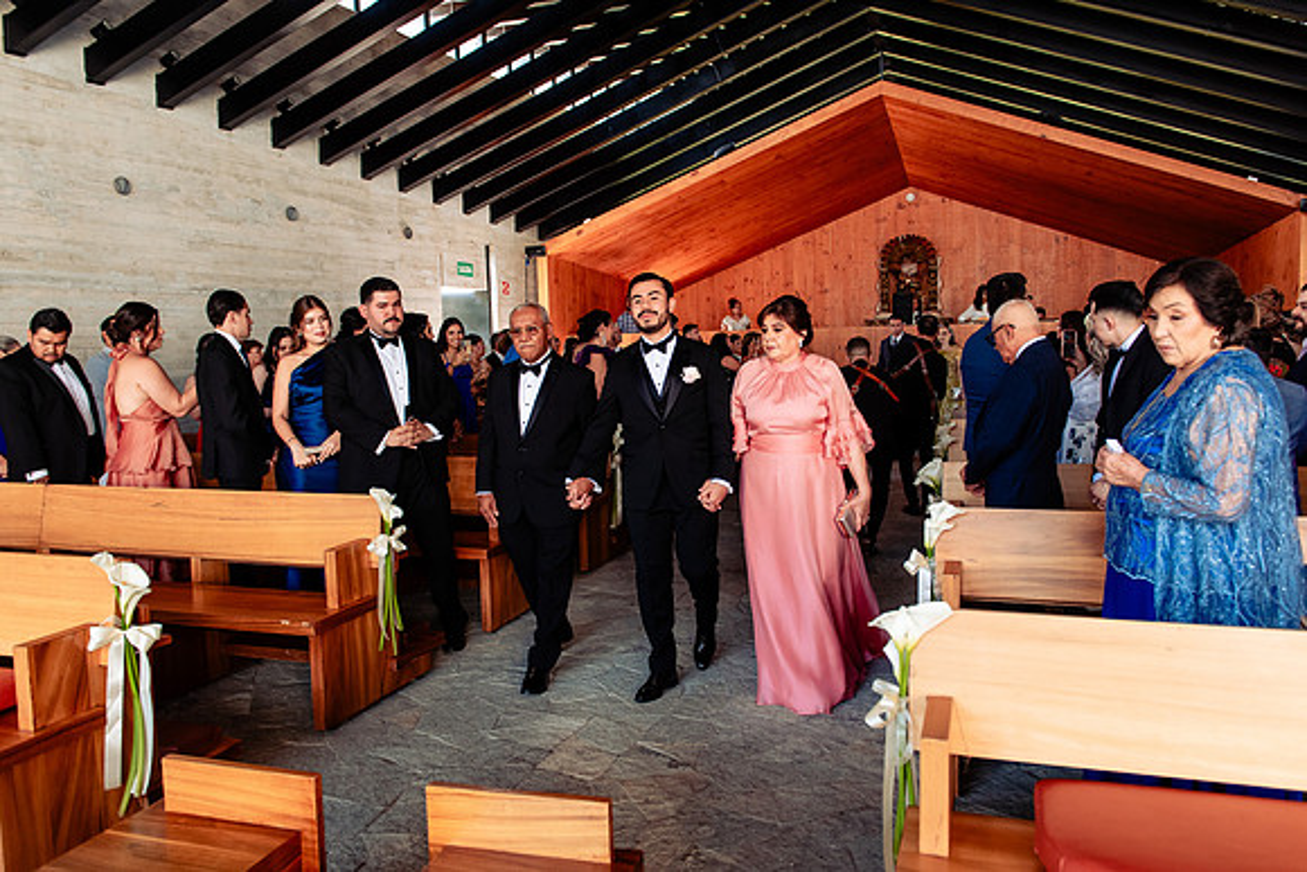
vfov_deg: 45.4
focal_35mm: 29
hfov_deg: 64.2
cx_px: 654
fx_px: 1041
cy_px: 436
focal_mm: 27
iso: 640
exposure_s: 1/250
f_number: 3.5
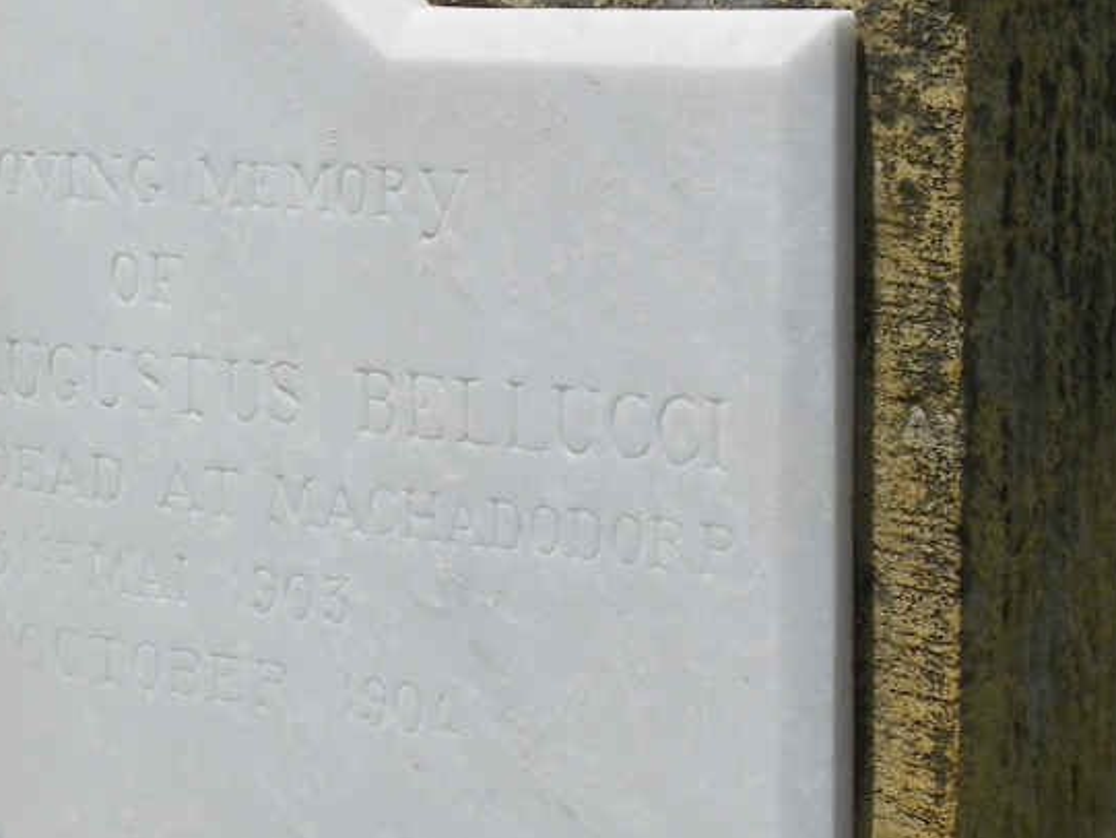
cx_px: 204
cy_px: 363
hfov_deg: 19.0
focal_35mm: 102
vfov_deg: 14.5
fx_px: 3289
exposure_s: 1/320
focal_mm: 8.2
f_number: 5.6
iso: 64
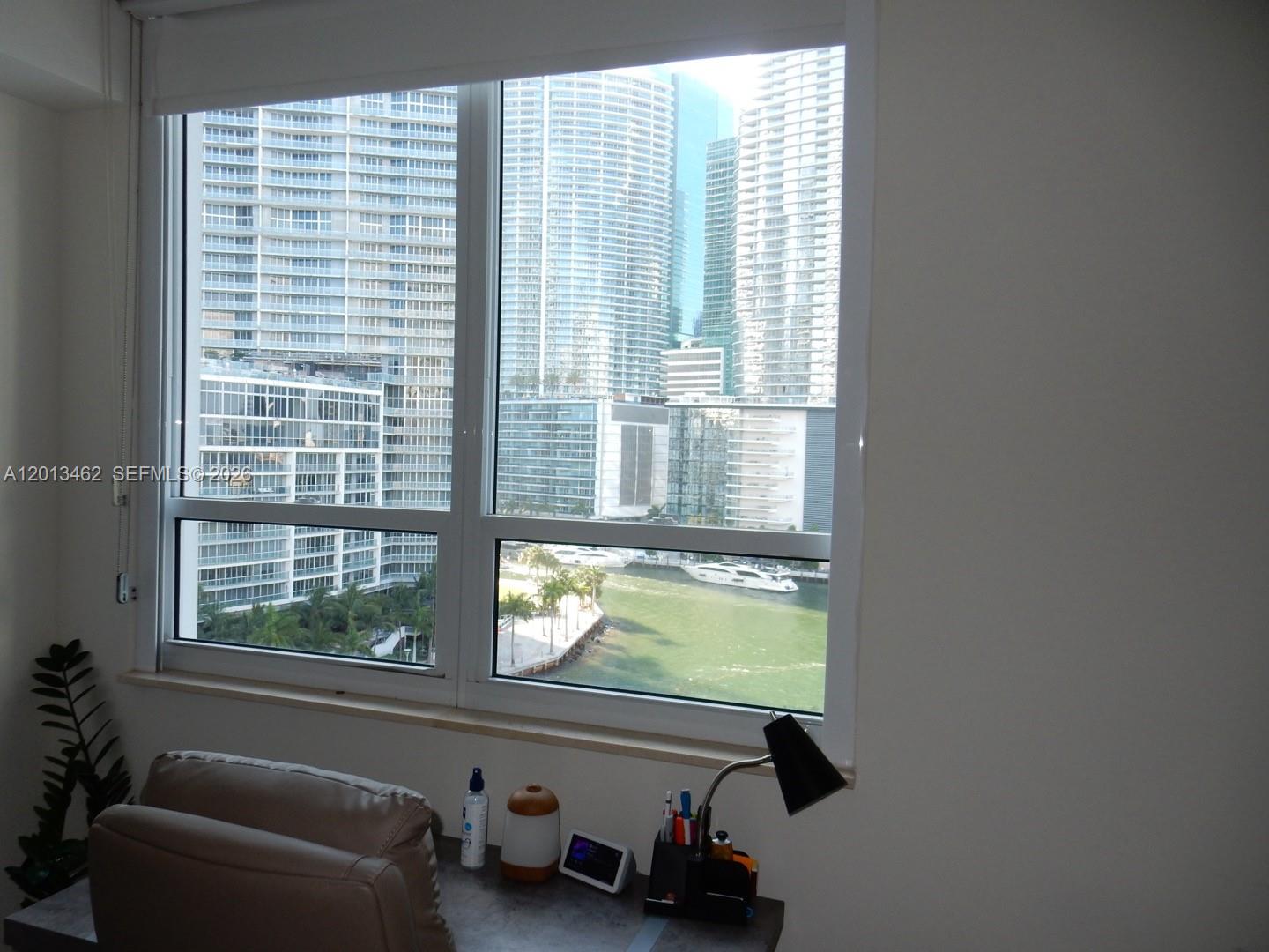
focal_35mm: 25
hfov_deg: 69.4
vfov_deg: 54.9
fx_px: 916
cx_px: 634
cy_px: 476
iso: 125
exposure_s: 1/50
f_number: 3.7
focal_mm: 4.5
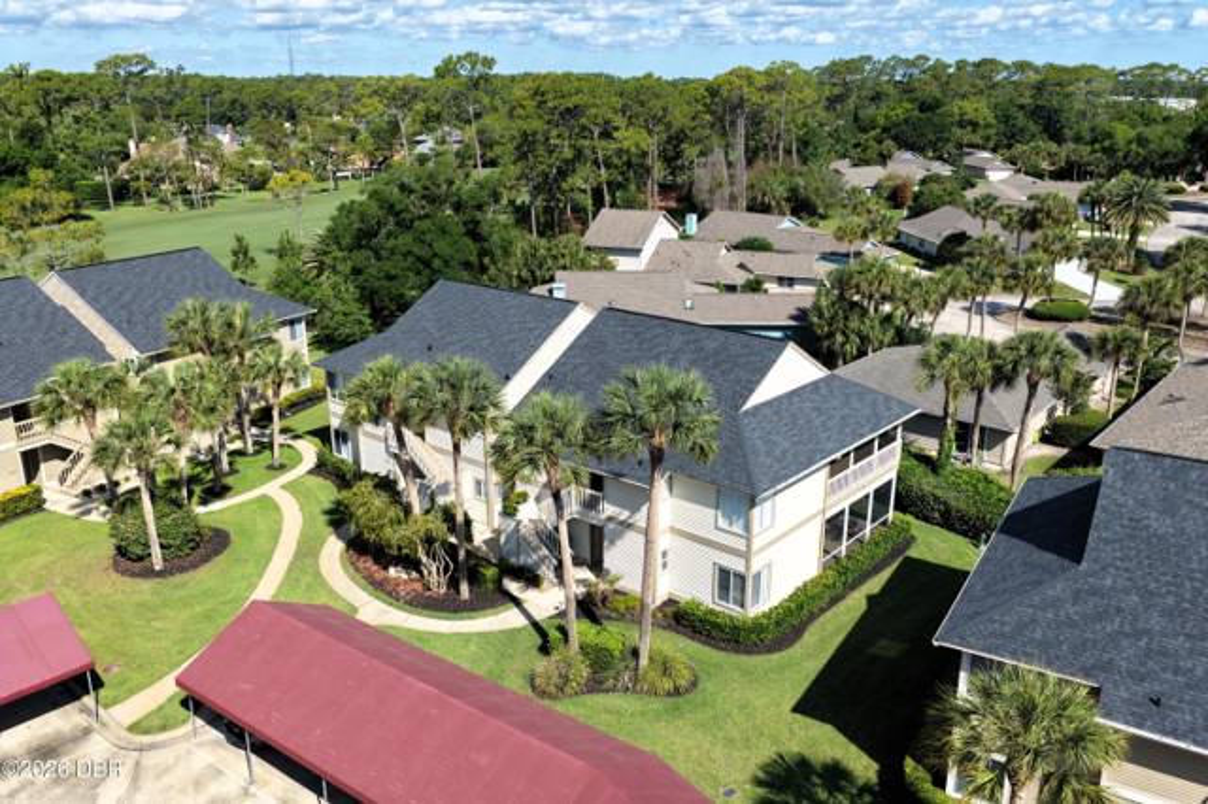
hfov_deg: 65.5
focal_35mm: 28
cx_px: 604
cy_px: 402
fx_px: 939
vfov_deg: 46.4
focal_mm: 14.45
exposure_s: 1/1600
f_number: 2.8
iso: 160
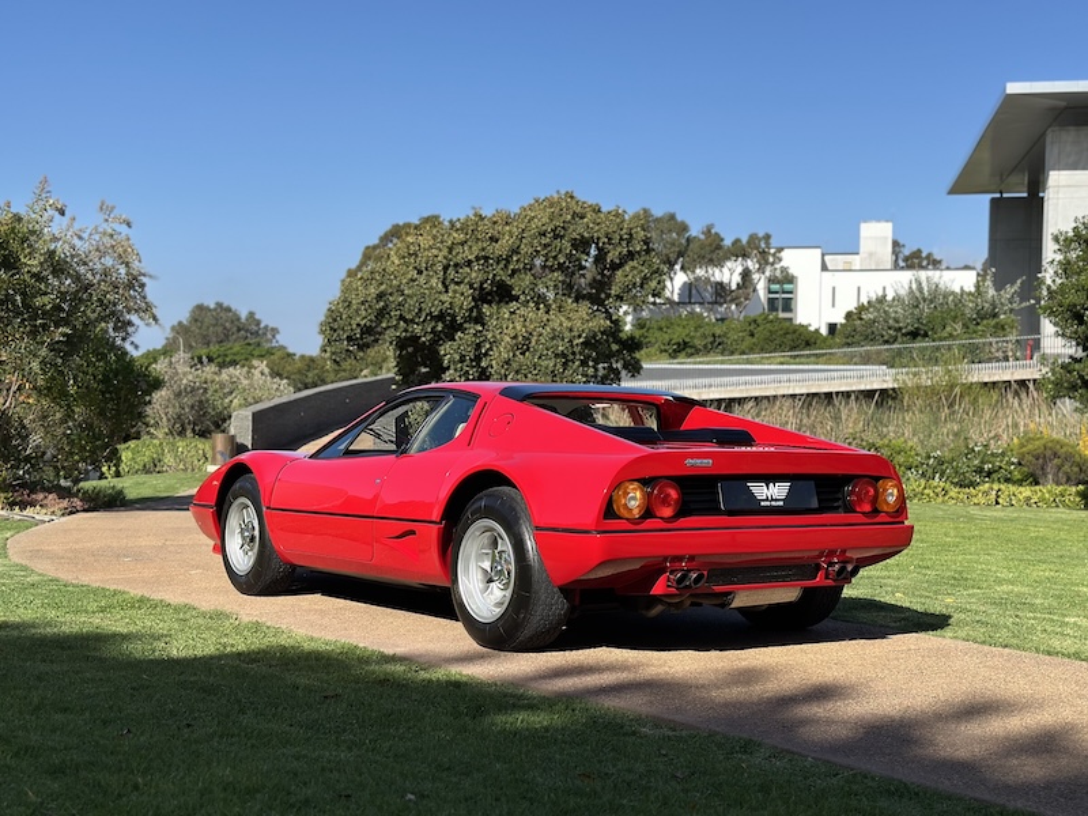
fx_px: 1509
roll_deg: -0.1
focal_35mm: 48
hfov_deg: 39.7
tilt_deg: -1.4
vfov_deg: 30.3
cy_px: 408
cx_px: 544
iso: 100
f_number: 1.78
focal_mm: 6.86
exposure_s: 1/4785
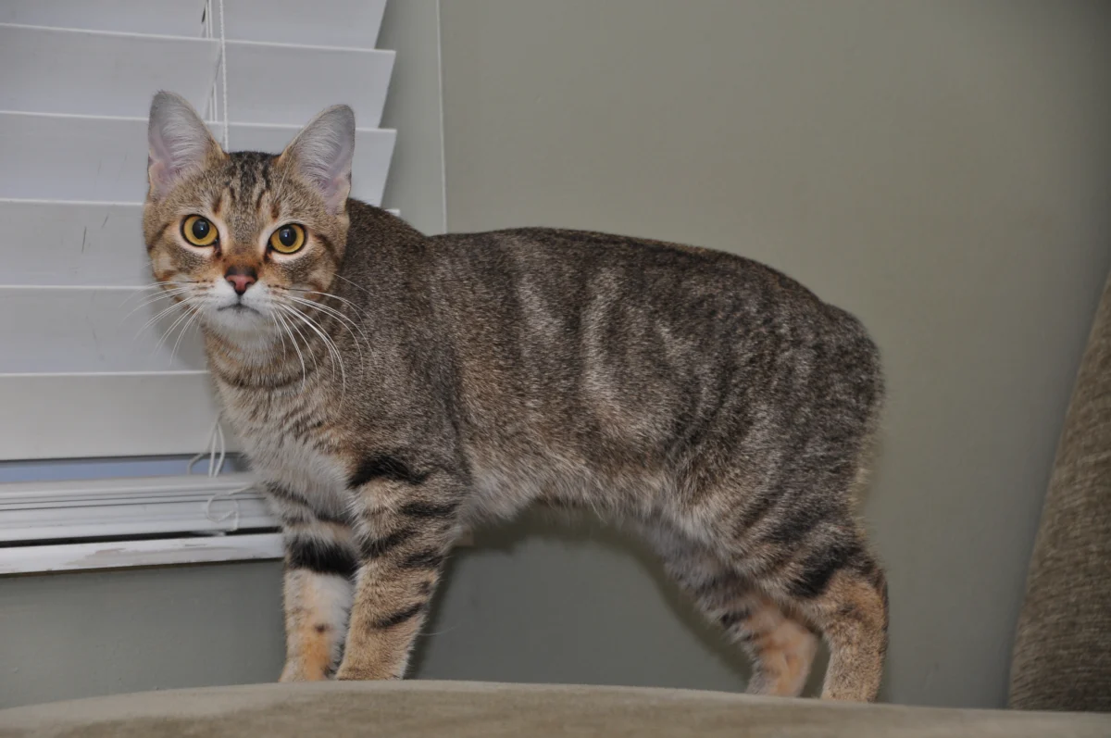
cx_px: 556
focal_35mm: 138
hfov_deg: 14.9
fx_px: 4254
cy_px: 369
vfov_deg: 9.9
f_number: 5.6
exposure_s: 1/60
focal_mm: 92
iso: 320
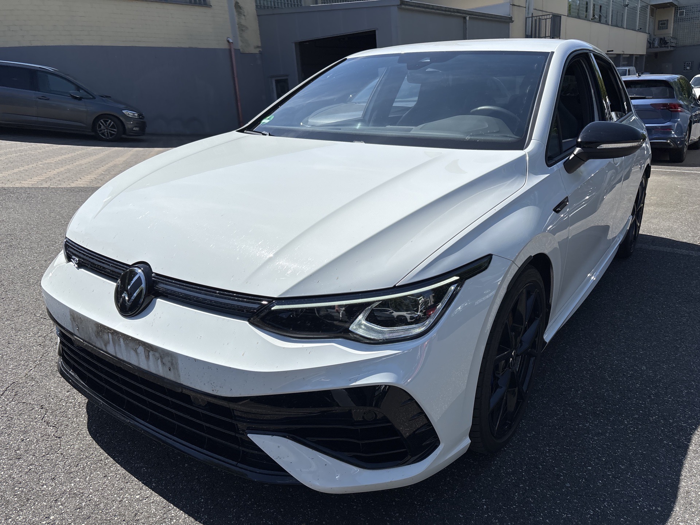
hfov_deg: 67.3
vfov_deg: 53.1
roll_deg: +4.6
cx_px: 350
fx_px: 526
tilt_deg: -17.8
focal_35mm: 26
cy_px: 262
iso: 50
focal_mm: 5.96
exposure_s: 1/6711
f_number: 1.6
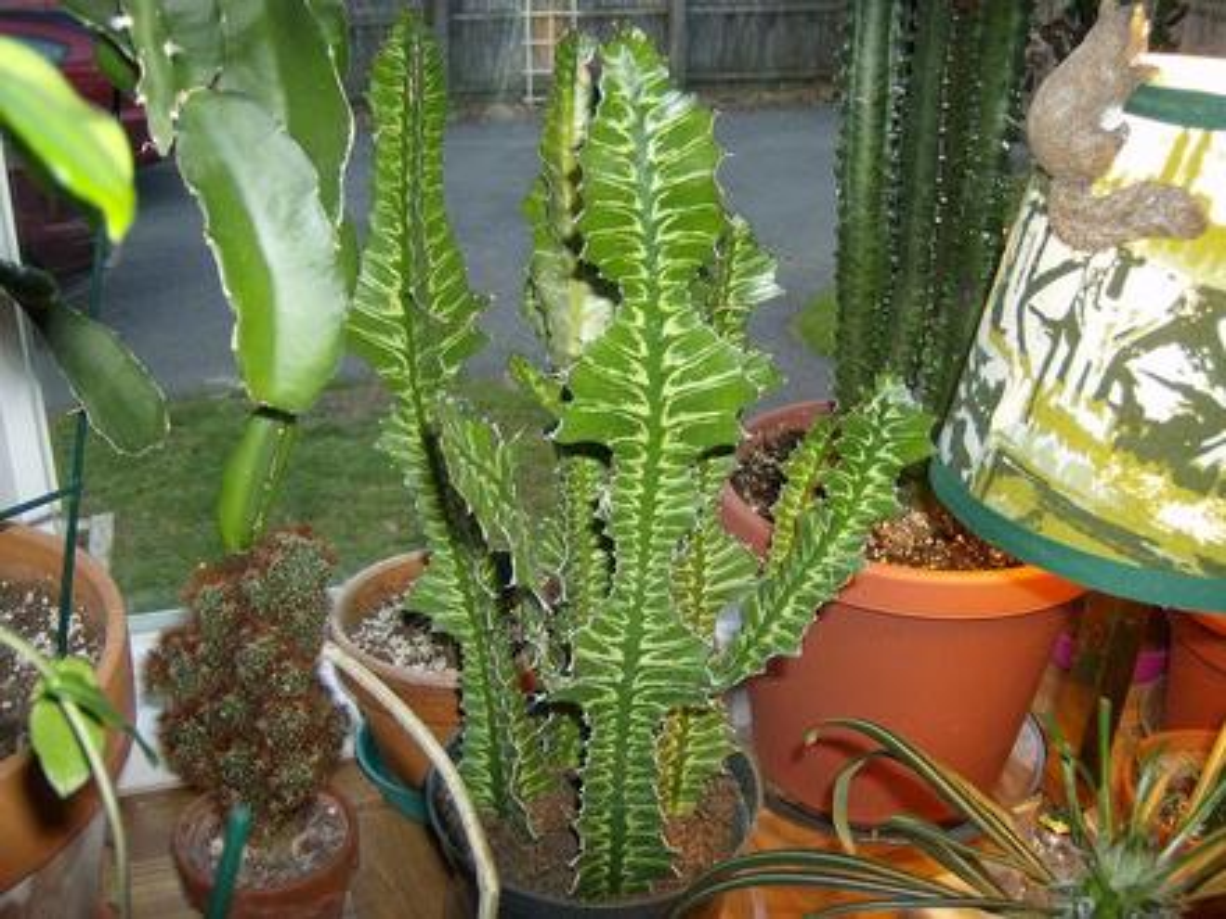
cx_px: 613
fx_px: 1275
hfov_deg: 51.4
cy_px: 460
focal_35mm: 36
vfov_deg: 39.7
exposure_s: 1/60
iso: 200
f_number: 2.8
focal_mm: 6
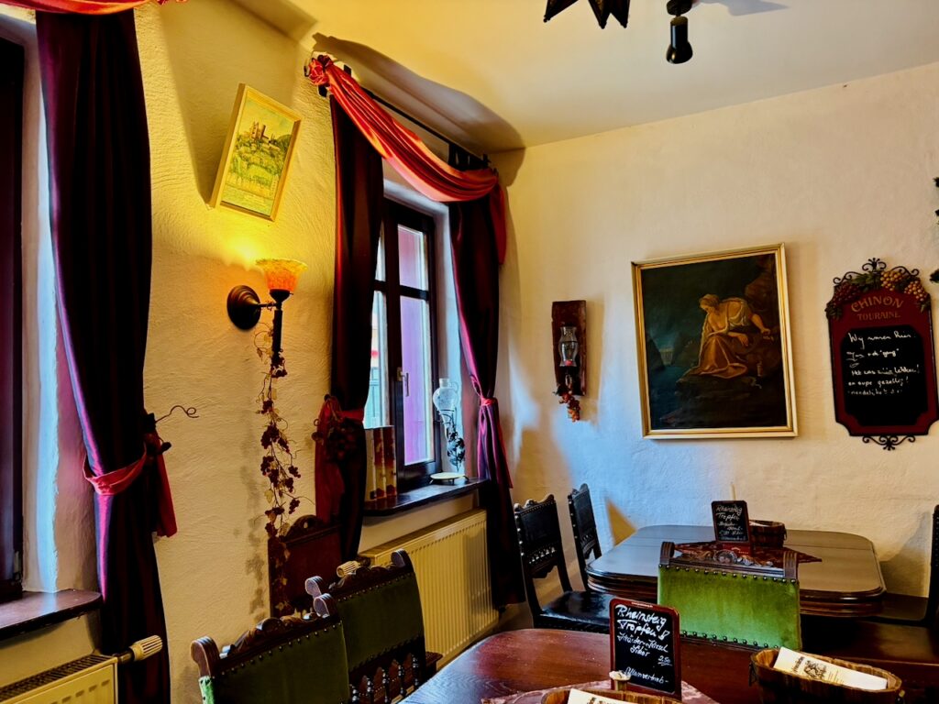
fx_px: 705
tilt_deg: +5.0
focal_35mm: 26
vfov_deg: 53.1
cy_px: 352
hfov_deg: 67.3
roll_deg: +3.2
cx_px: 470
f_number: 1.6
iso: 320
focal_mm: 5.96
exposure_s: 1/50
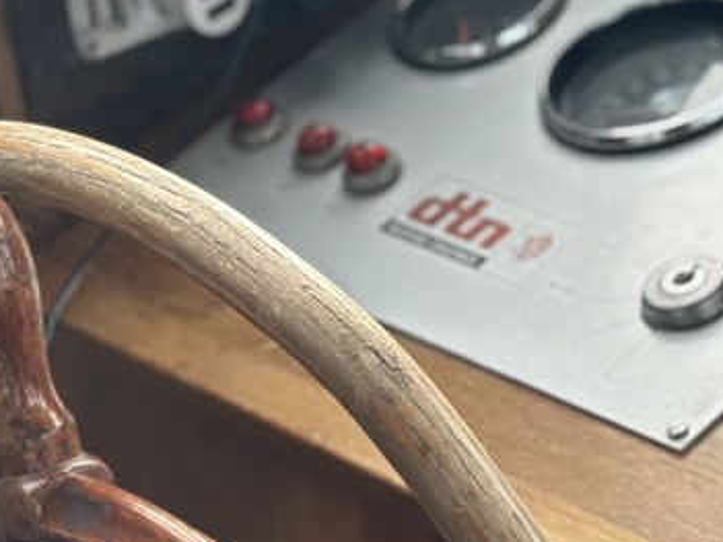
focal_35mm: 164
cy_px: 229
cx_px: 649
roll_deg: +0.1
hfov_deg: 12.0
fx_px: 3424
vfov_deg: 9.0
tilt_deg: -20.5
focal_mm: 6.86
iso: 80
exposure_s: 1/503
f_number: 1.78
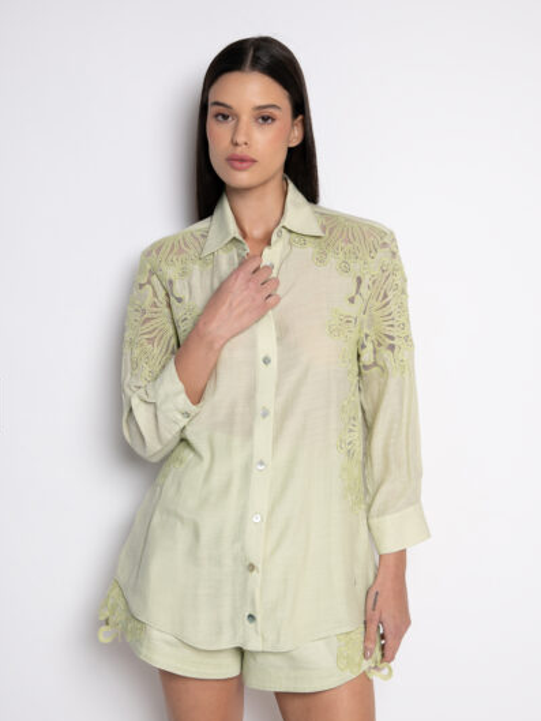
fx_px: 1000
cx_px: 271
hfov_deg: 30.3
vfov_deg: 39.6
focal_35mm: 48
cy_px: 397
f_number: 5
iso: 320
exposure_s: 1/125
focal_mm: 44
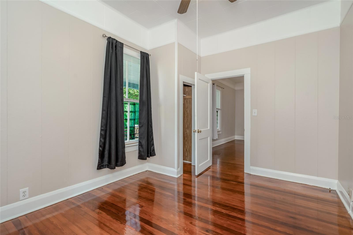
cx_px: 176
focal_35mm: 17
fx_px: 167
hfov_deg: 93.3
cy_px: 118
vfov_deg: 70.4
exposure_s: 1/60
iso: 500
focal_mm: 17
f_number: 6.7
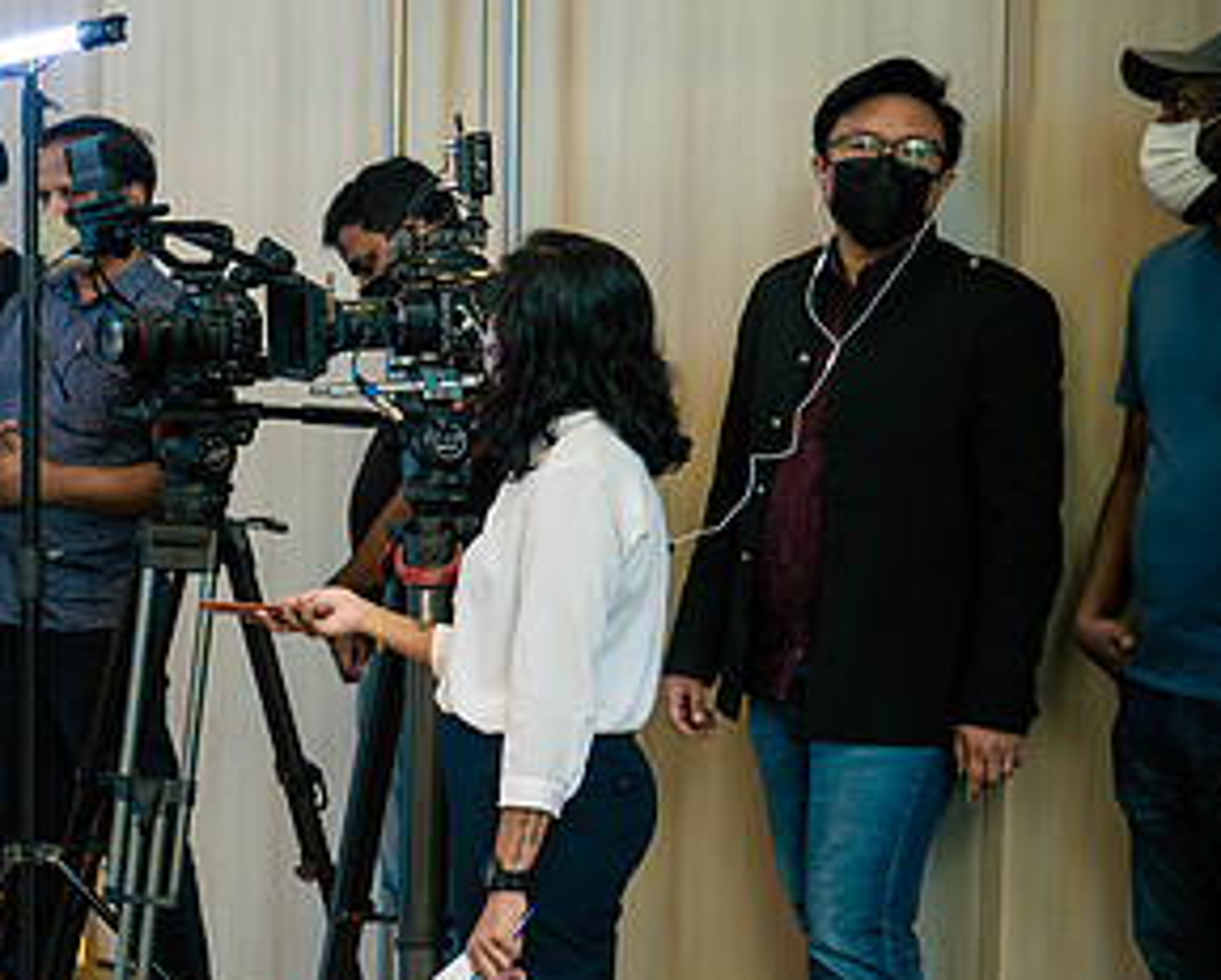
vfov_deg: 14.5
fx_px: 3834
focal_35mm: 106
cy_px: 605
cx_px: 4
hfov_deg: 17.7
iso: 400
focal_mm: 26
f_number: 2.8
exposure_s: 1/80
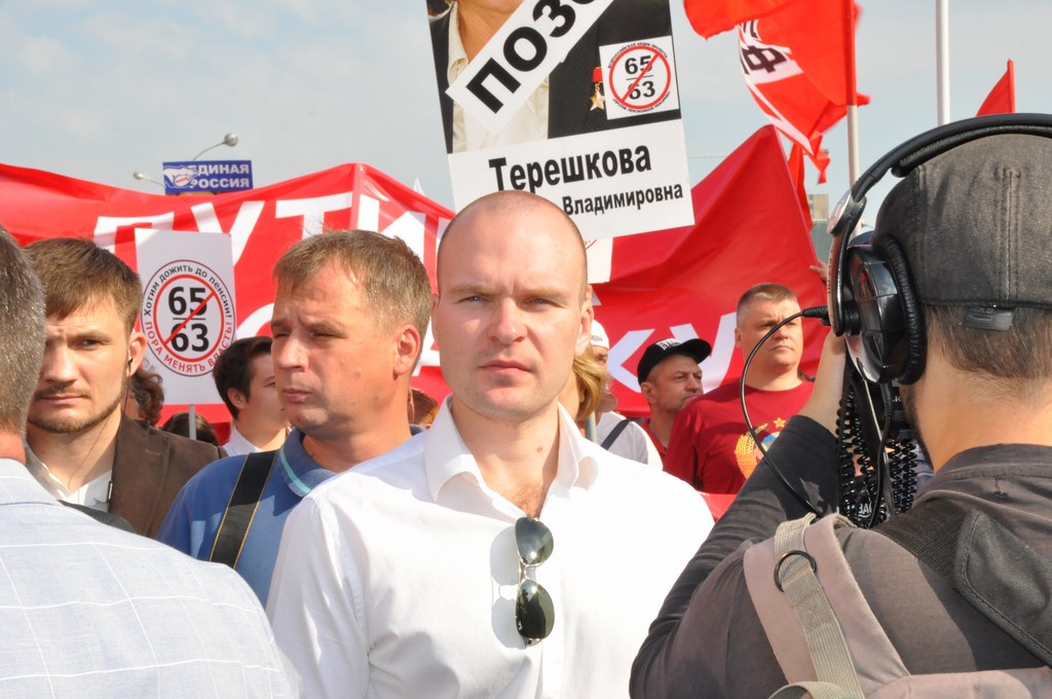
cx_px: 526
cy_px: 350
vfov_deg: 17.4
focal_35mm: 78
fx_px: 2276
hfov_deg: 26.0
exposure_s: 1/200
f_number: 22
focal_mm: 52
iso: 1000
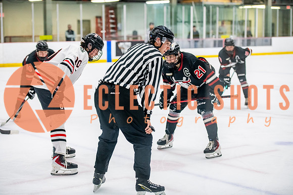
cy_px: 98
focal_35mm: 82
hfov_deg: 24.8
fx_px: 668
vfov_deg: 16.7
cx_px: 146
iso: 2500
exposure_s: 1/800
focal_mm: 82
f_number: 3.2
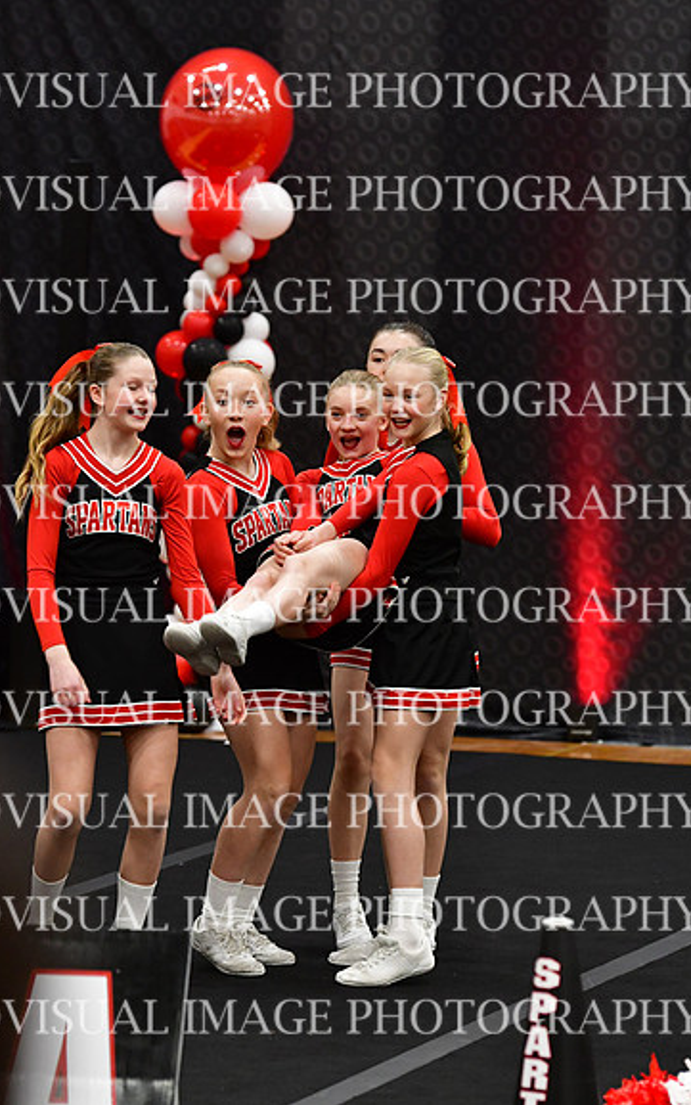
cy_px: 553
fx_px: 7407
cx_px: 334
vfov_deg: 8.5
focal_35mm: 246
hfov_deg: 5.3
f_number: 3.5
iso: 4000
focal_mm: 160
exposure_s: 1/500
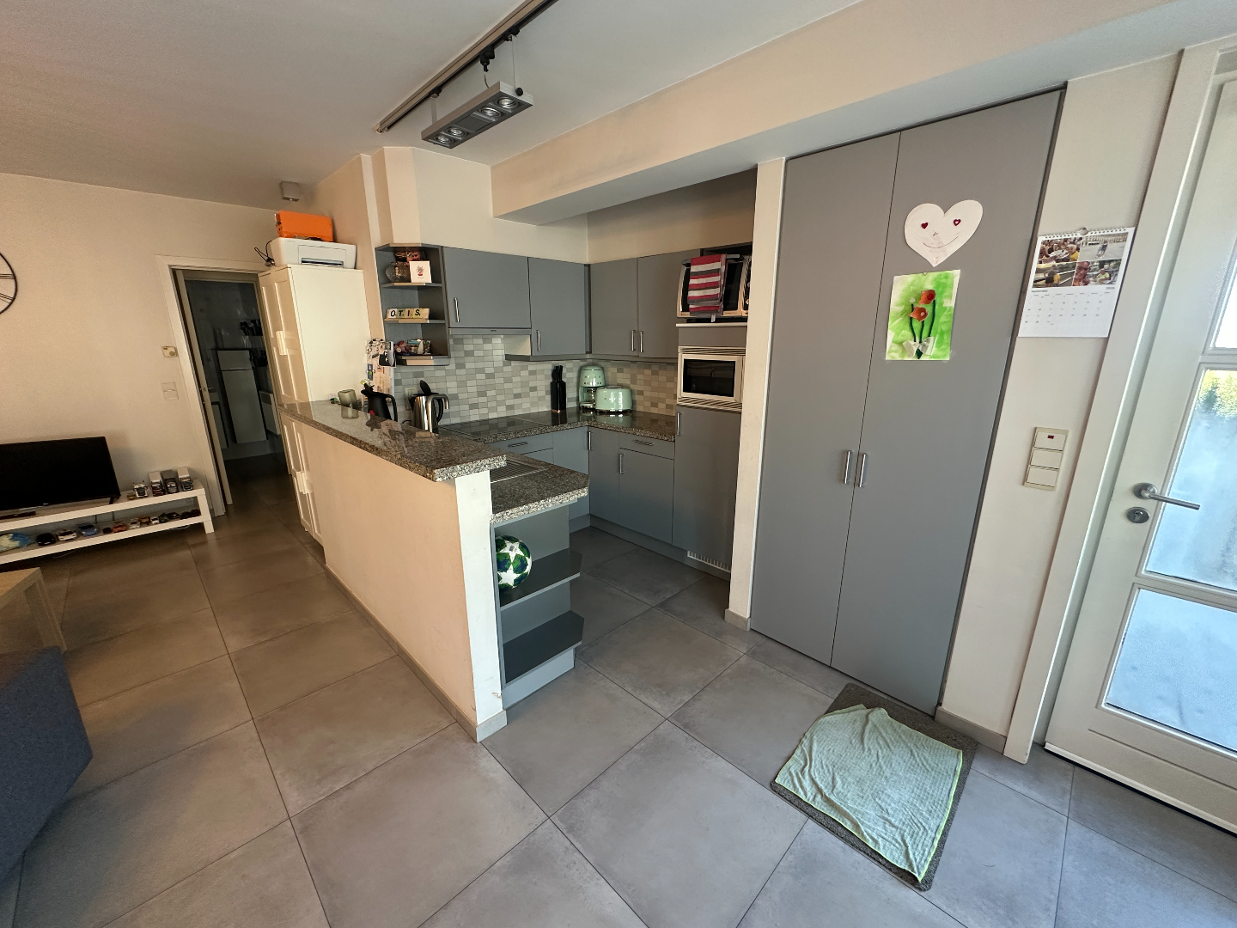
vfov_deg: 85.7
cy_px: 464
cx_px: 618
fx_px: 500
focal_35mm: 14
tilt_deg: -14.4
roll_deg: +0.1
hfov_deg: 102.1
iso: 200
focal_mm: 2.22
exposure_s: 1/50
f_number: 2.2
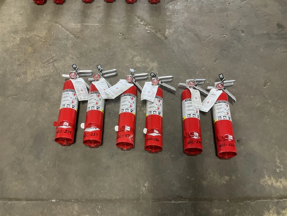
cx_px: 144
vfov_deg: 48.3
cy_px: 108
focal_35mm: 29
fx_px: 241
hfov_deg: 61.6
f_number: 1.8
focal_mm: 3
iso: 200
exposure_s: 1/60
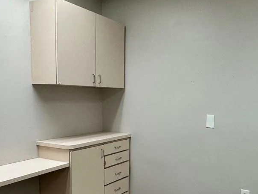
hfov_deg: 49.3
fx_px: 276
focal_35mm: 37
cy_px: 125
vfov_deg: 38.3
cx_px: 171
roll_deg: -2.1
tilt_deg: -5.6
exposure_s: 1/120
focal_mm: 2.22
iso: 160
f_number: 2.2
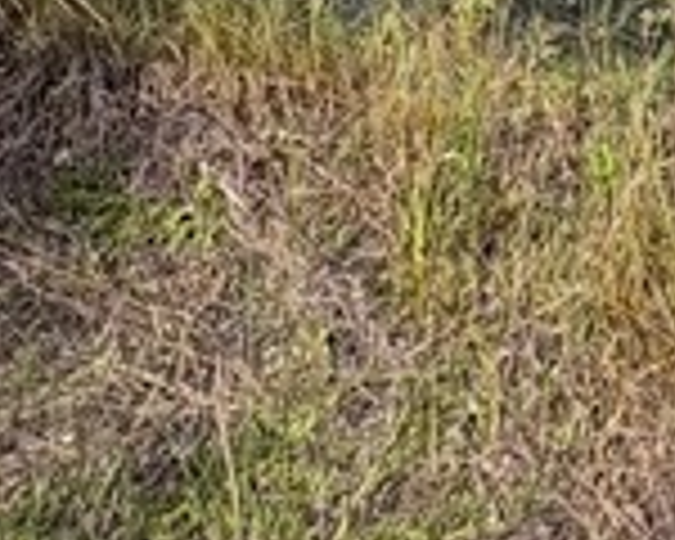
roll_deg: +0.7
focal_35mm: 93
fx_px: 1858
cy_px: -994
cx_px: 540
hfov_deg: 20.4
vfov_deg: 11.4
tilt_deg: -1.9
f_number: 2.2
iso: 40
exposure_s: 1/2674
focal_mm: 2.22
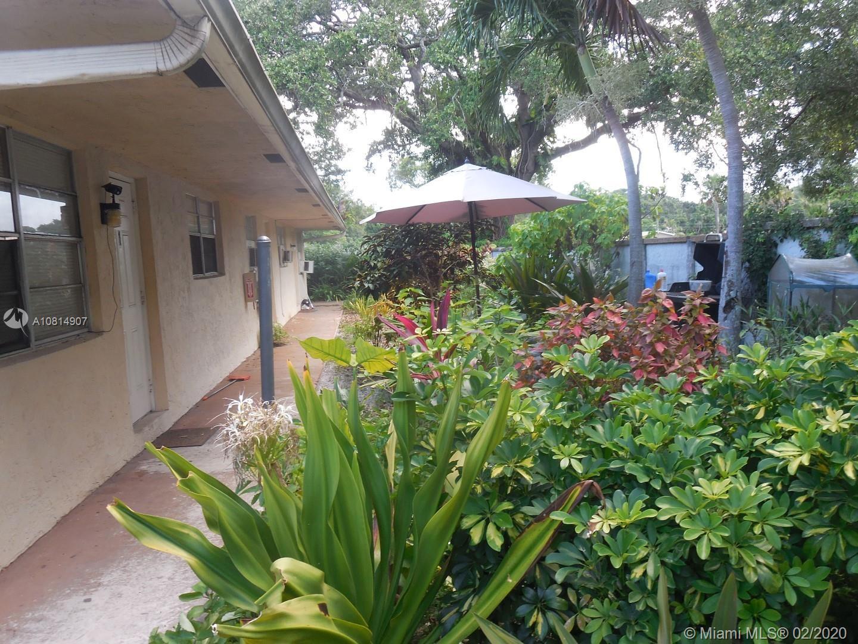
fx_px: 719
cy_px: 322
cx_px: 429
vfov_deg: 48.2
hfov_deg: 61.7
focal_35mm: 29
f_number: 4
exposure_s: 1/50
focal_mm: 5.2
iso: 125
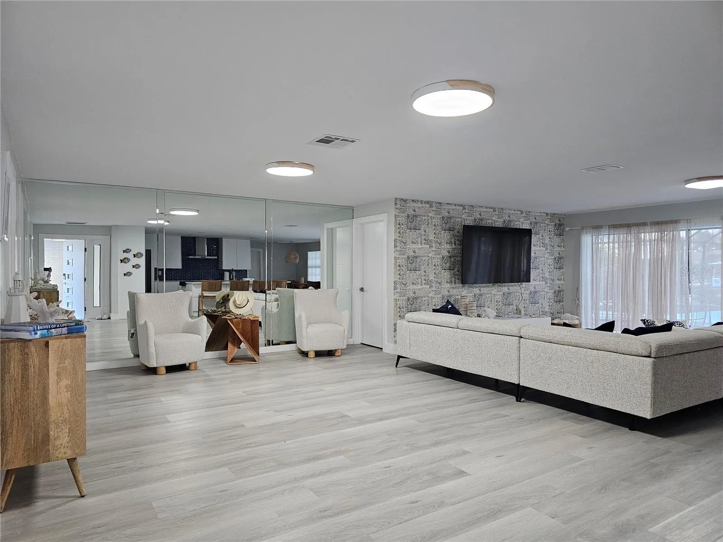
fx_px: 480
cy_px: 271
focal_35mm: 23
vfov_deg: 58.9
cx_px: 362
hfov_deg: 73.9
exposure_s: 1/120
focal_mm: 6.3
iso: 320
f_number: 1.7
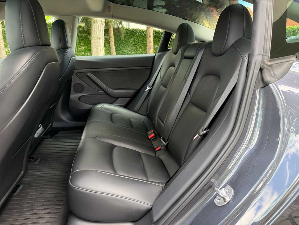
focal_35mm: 24
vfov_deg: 56.8
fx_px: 207
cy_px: 112
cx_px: 150
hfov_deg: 71.6
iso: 200
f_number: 1.78
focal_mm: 6.76
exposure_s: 1/121
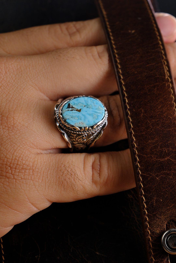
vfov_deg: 39.6
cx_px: 88
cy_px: 132
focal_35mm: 50
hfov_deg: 27.0
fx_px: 367
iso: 500
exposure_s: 1/100
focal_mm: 33
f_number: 5
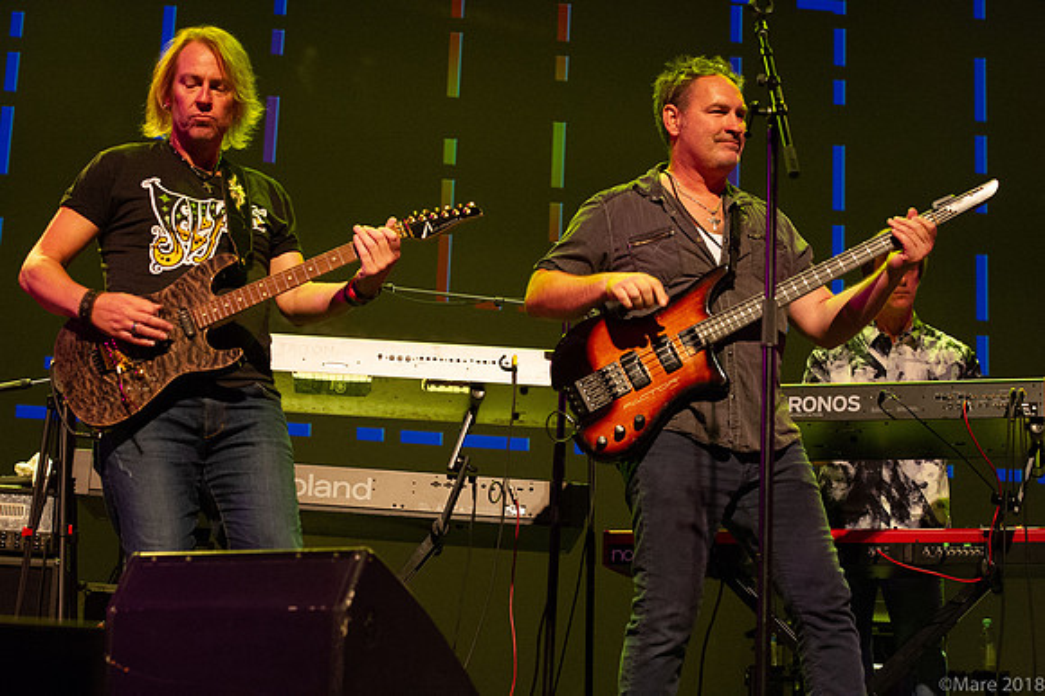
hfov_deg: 28.9
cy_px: 348
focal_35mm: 70
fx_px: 2031
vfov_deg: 19.4
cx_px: 522
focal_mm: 70
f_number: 7.1
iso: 8000
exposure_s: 1/320
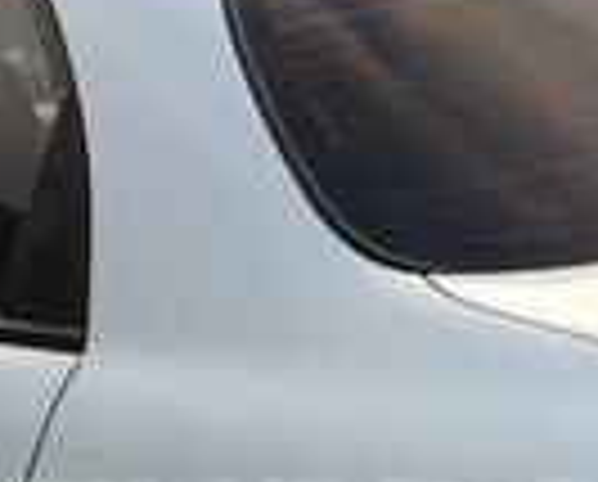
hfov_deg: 13.7
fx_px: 2483
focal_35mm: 140
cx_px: 472
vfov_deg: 10.9
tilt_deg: -15.9
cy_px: 547
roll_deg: +4.3
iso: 32
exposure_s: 1/170
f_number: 2.2
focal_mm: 4.15
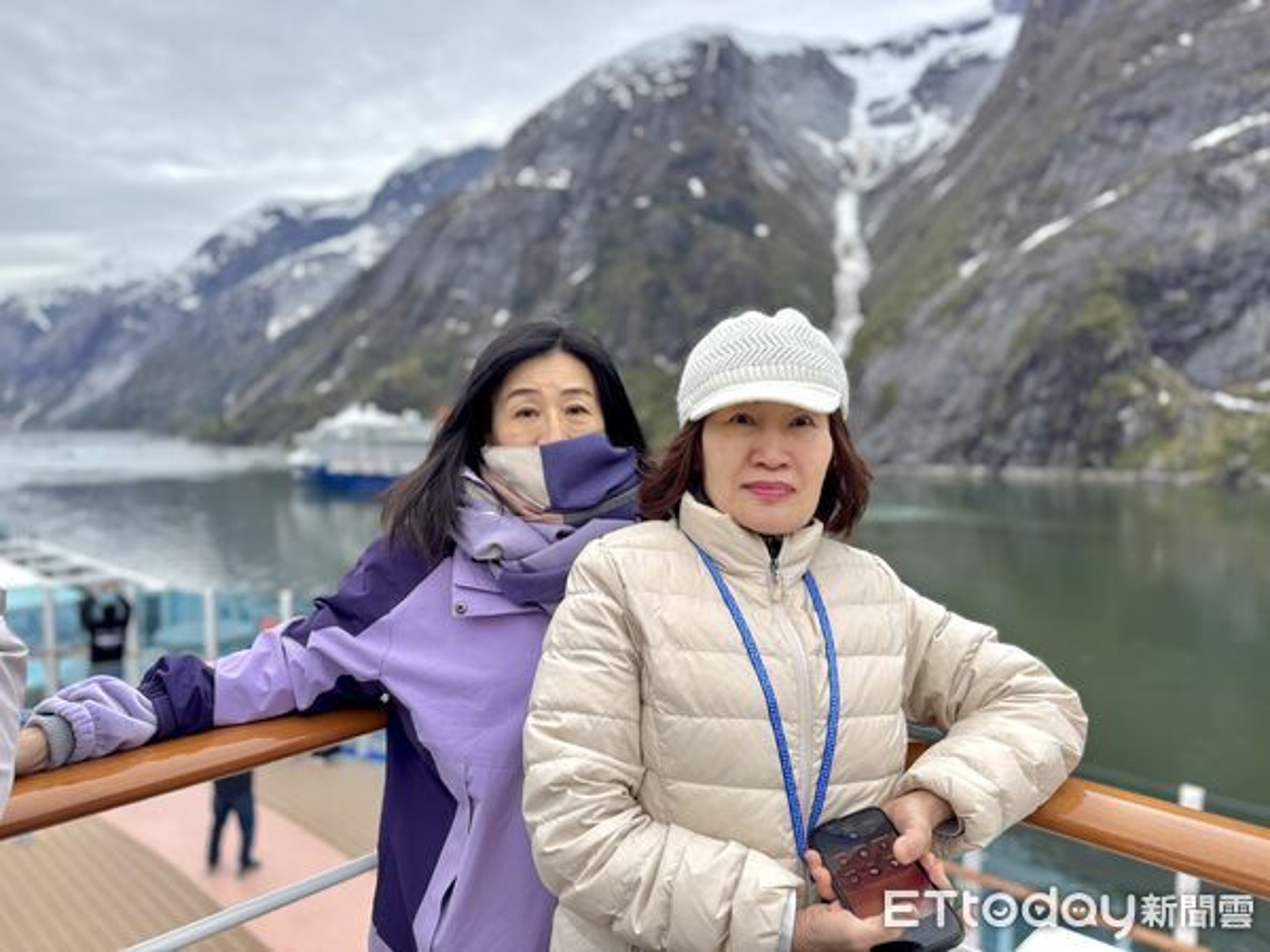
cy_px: 476
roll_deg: -0.3
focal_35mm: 24
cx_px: 635
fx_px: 881
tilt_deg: -4.6
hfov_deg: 71.6
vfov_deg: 56.8
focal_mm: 6.76
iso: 80
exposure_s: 1/1076
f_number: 1.78
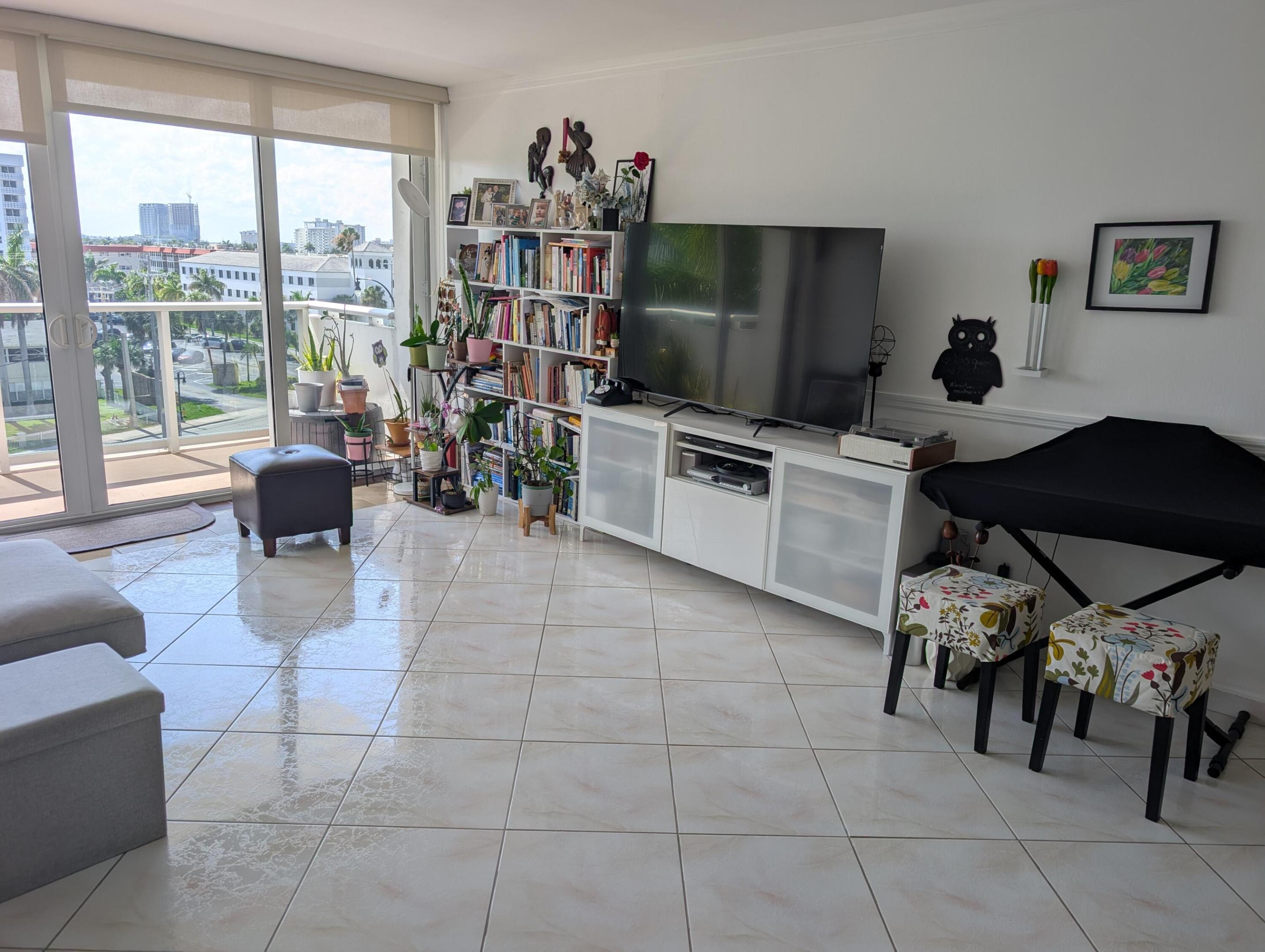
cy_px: 476
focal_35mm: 24
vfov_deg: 56.9
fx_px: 878
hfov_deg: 71.5
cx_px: 632
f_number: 1.68
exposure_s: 1/197
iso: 15
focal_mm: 6.9
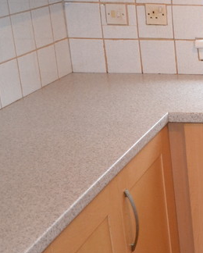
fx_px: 600
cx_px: 398
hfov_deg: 15.6
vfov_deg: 23.7
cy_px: 160
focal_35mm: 80
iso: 2500
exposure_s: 1/60
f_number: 3.5
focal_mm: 18
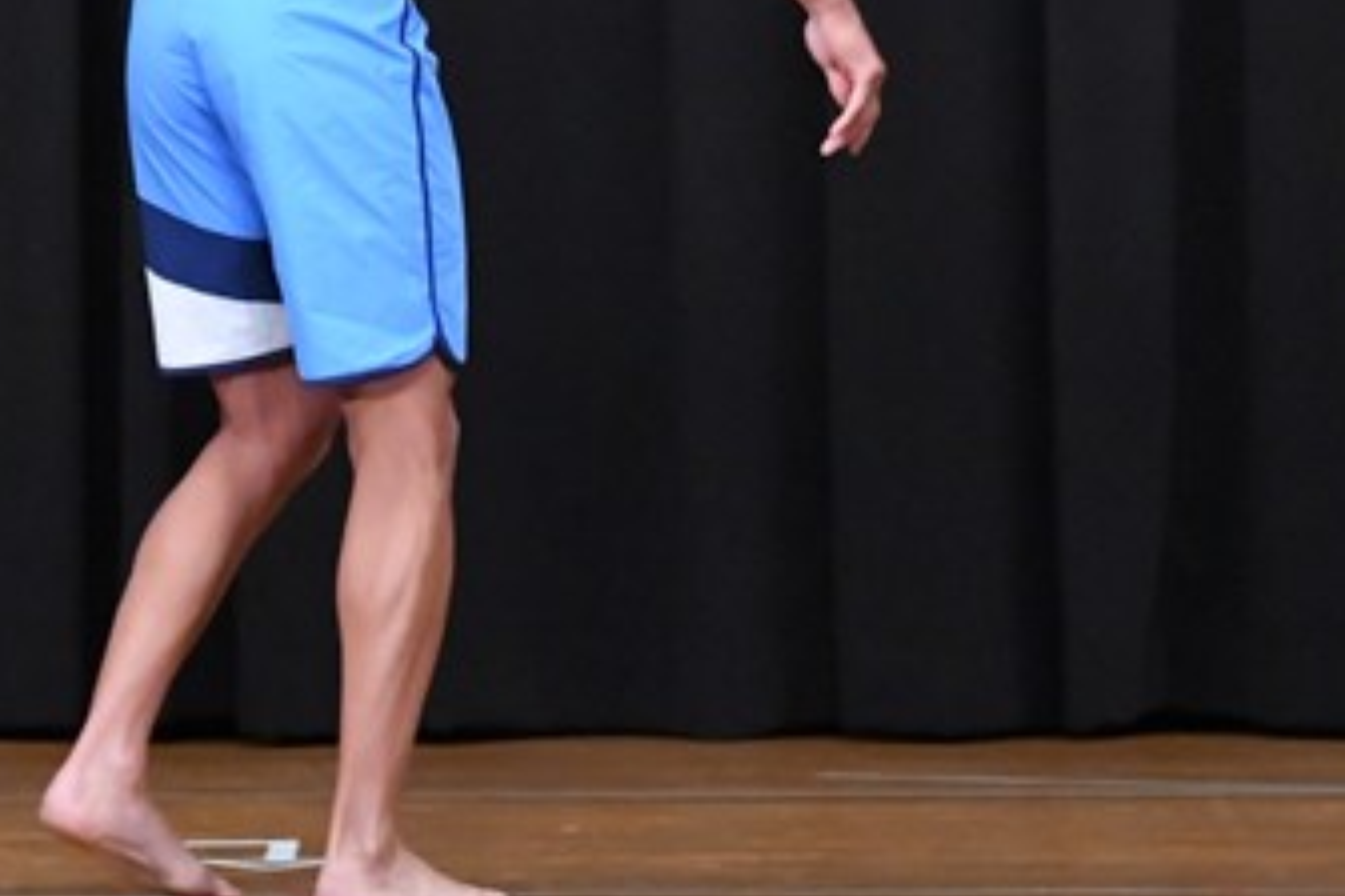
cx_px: 190
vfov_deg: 2.9
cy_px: 60
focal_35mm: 466
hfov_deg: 4.4
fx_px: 17409
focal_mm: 135
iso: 8000
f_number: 5.6
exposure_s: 1/400
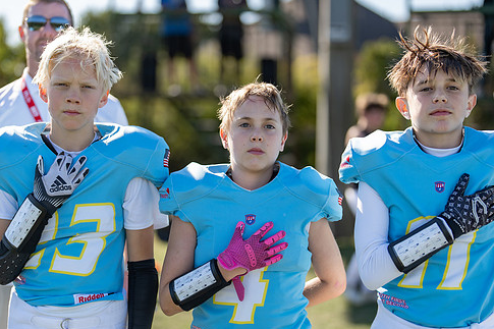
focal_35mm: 67
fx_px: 919
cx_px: 236
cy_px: 178
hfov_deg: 30.1
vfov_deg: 20.3
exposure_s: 1/4000
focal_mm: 50
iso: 100
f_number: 1.2
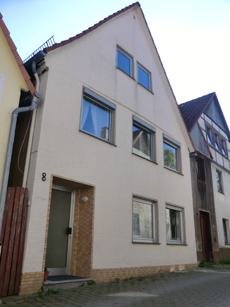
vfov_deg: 61.7
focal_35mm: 29
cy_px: 154
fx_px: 257
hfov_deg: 48.2
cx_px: 115
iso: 64
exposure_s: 1/500
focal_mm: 5.2
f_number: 3.5
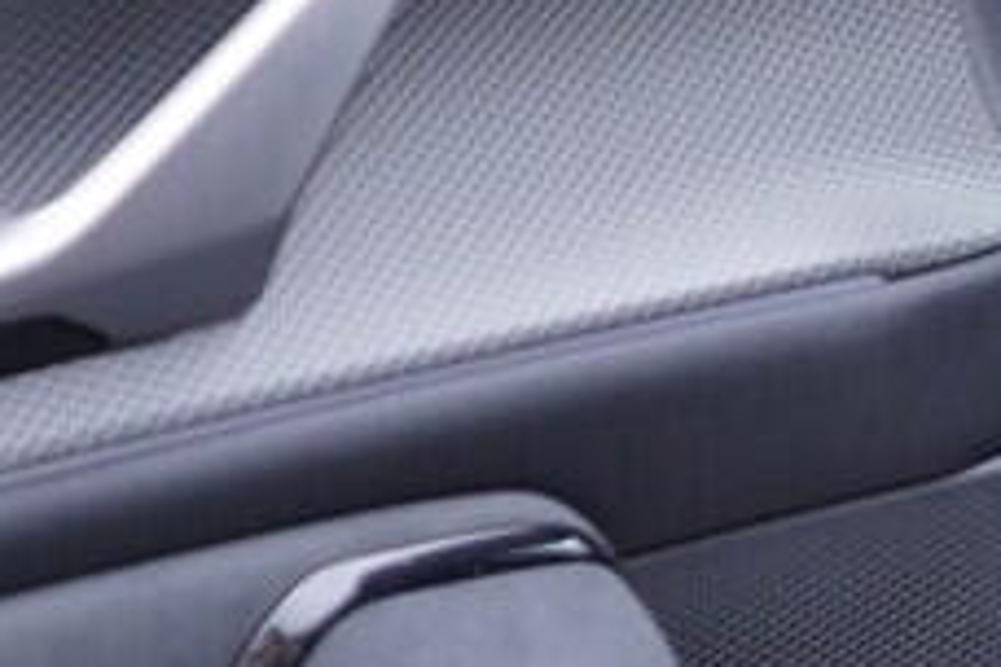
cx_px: 2582
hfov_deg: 8.2
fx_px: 6311
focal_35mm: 227
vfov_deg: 6.0
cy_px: 154
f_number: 2.8
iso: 200
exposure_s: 1/40
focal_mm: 24
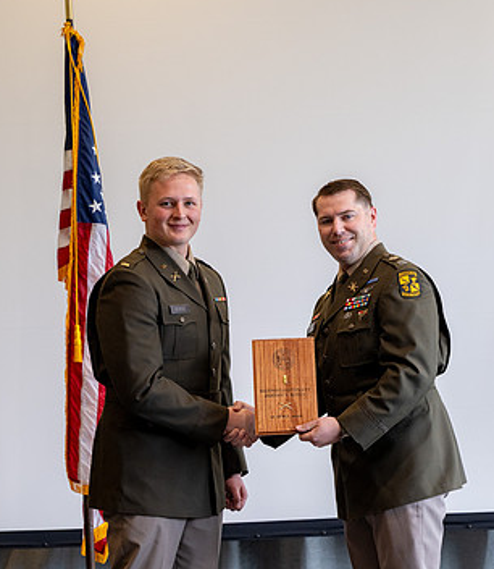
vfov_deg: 15.0
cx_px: 440
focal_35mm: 124
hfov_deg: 13.0
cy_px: 281
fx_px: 2158
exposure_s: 1/200
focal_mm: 70
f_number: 2.8
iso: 500
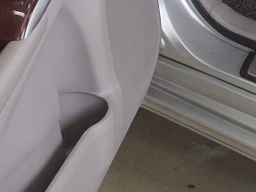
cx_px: 333
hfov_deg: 12.4
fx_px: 1146
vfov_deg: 8.9
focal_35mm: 155
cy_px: -217
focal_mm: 2.91
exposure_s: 1/120
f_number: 1.9
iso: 32
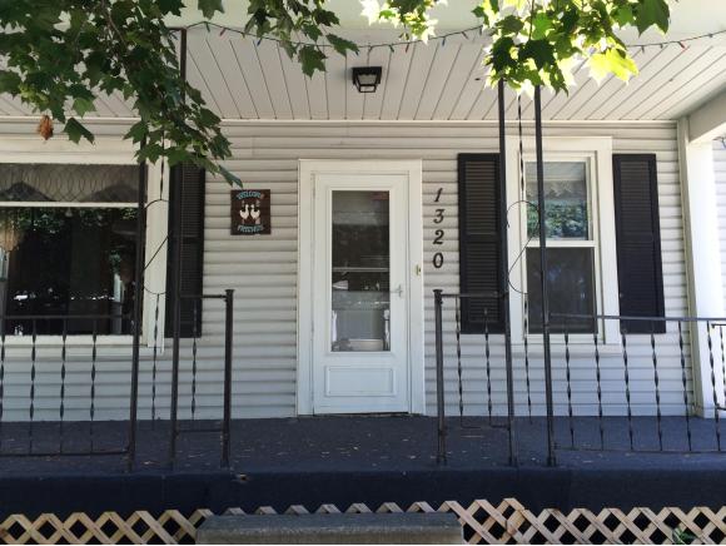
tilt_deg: +6.5
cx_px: 363
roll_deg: +0.6
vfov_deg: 48.3
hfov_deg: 61.6
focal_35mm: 29
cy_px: 273
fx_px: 609
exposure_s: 1/162
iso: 32
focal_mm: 4.15
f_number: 2.2
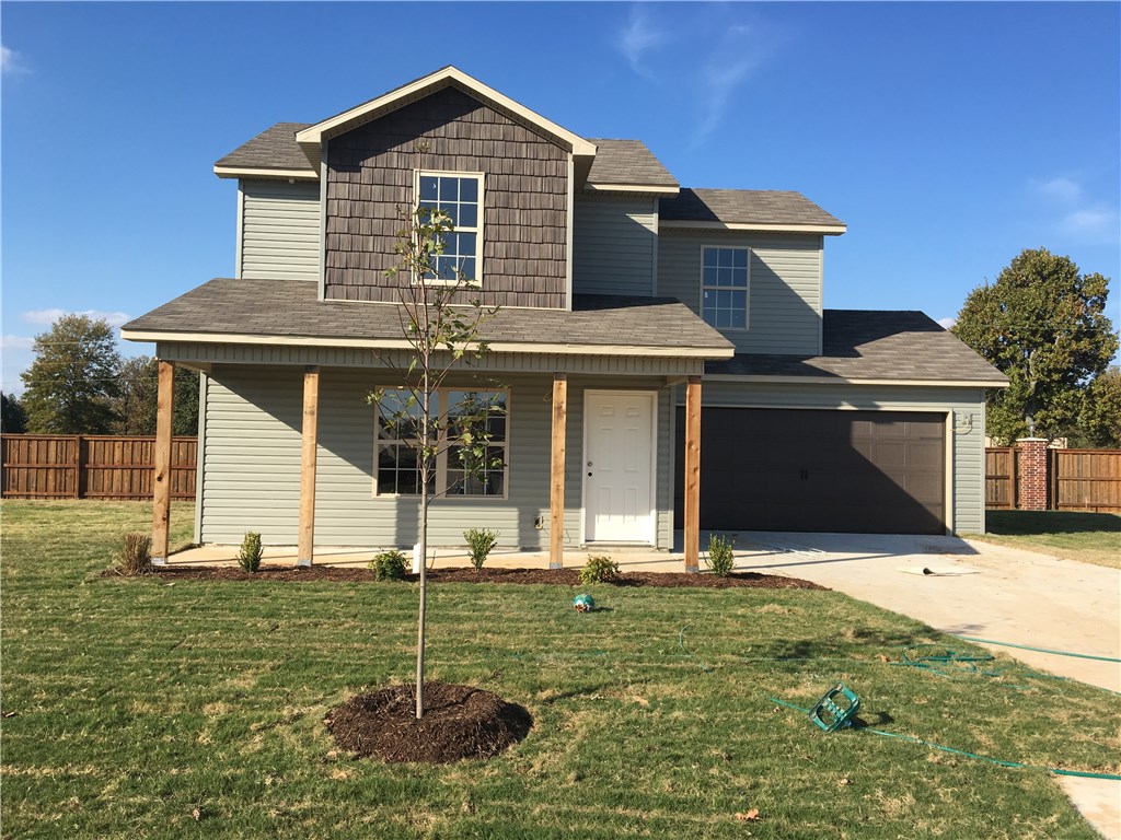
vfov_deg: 48.2
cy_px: 420
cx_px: 560
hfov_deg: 61.7
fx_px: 939
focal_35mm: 29
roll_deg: -0.4
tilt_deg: +2.0
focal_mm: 4.15
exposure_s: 1/1350
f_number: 2.2
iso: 25
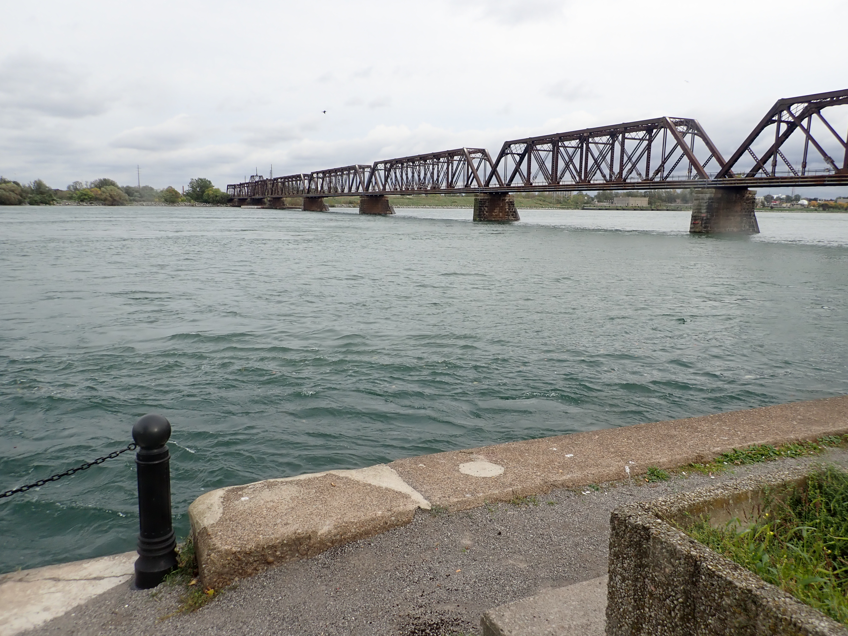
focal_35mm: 25
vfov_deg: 54.9
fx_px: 612
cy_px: 318
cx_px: 424
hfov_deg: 69.4
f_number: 2.8
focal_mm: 4.5
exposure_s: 1/640
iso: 100
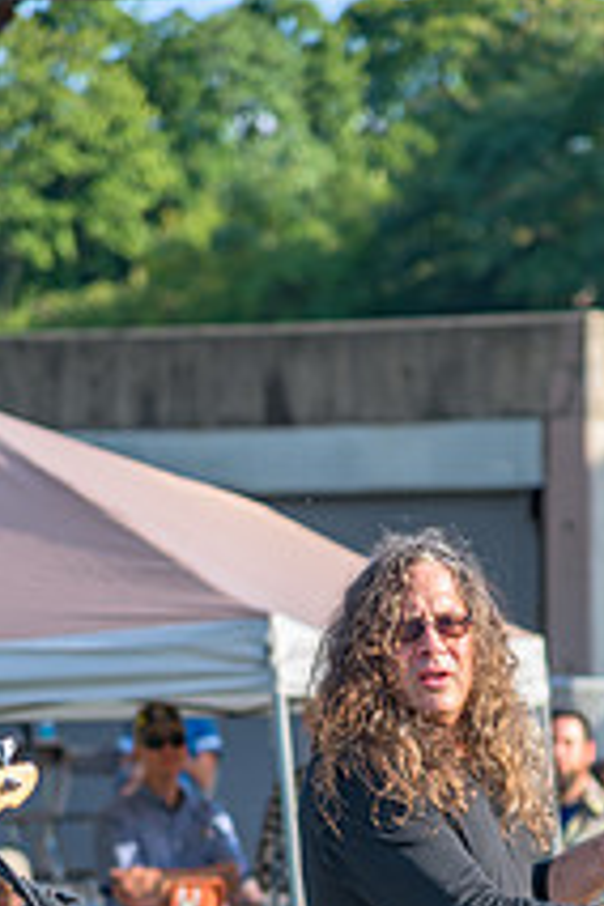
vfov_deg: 8.1
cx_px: 464
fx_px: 6392
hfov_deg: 5.4
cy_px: 902
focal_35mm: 254
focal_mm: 120
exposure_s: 1/200
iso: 160
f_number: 4
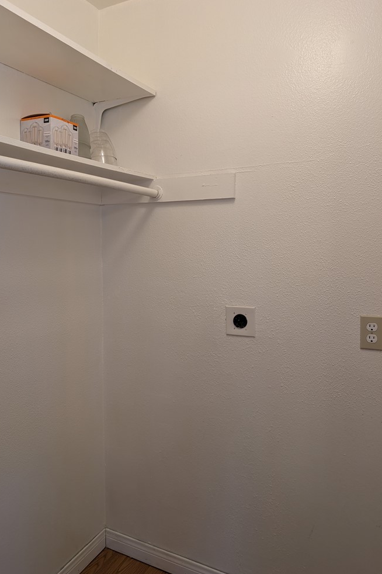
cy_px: 286
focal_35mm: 26
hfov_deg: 49.3
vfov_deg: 69.4
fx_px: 414
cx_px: 160
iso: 64
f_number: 1.68
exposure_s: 1/40
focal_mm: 6.9
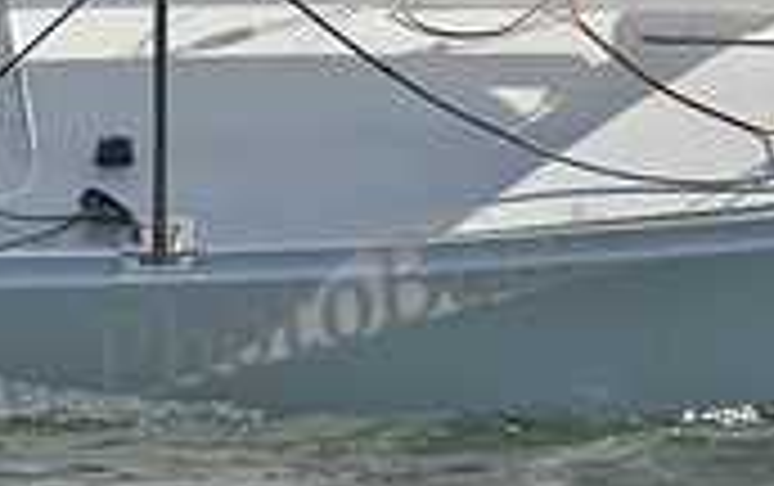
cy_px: 119
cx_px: -140
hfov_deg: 2.3
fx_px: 19601
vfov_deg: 1.4
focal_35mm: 928
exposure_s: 1/1600
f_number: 5.6
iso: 200
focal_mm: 270
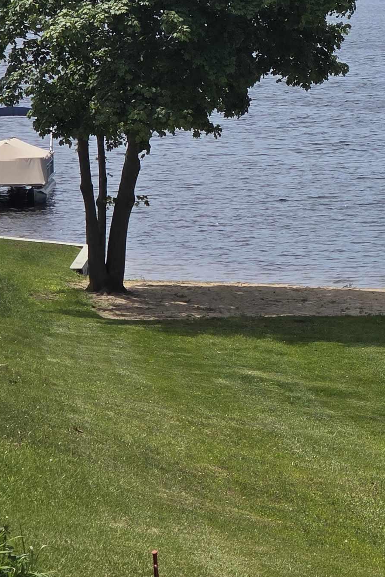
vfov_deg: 12.5
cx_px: 516
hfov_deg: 8.2
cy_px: 100
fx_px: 2631
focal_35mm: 164
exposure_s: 1/1571
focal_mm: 7
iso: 25
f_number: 2.4
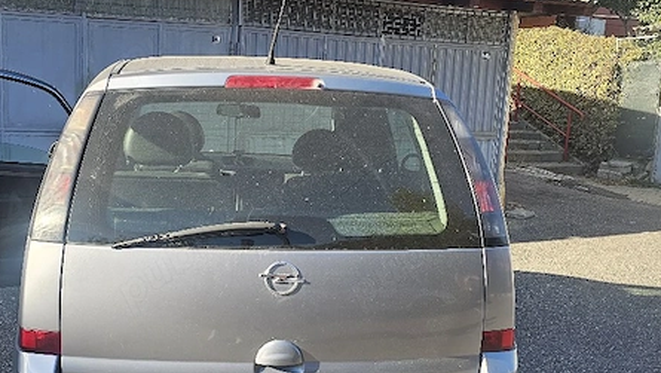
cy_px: 269
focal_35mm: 45
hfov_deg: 45.3
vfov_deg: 26.3
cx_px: 273
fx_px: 789
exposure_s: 1/182
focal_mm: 6.3
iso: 12
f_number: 1.7
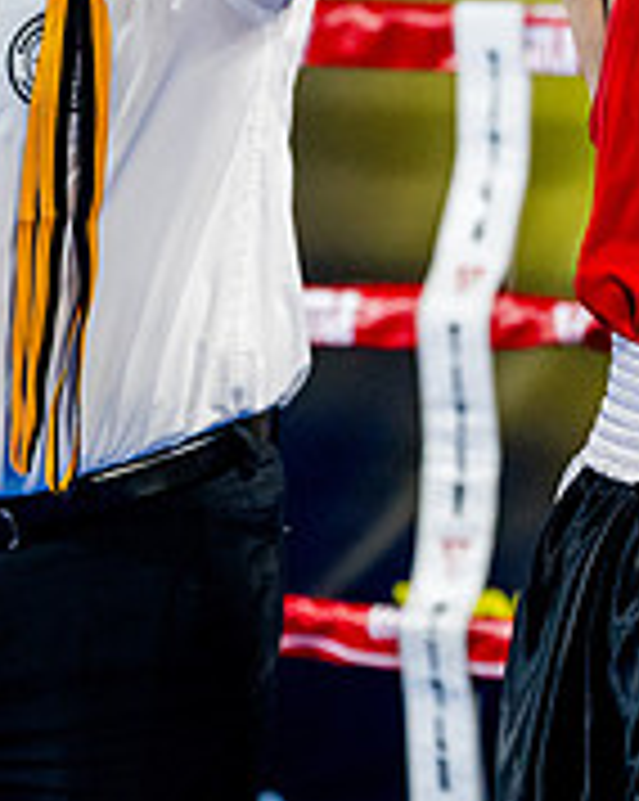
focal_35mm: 242
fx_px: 5731
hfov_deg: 6.3
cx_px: 940
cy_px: -56
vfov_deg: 7.9
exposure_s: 1/1000
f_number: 2
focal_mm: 79
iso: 4000
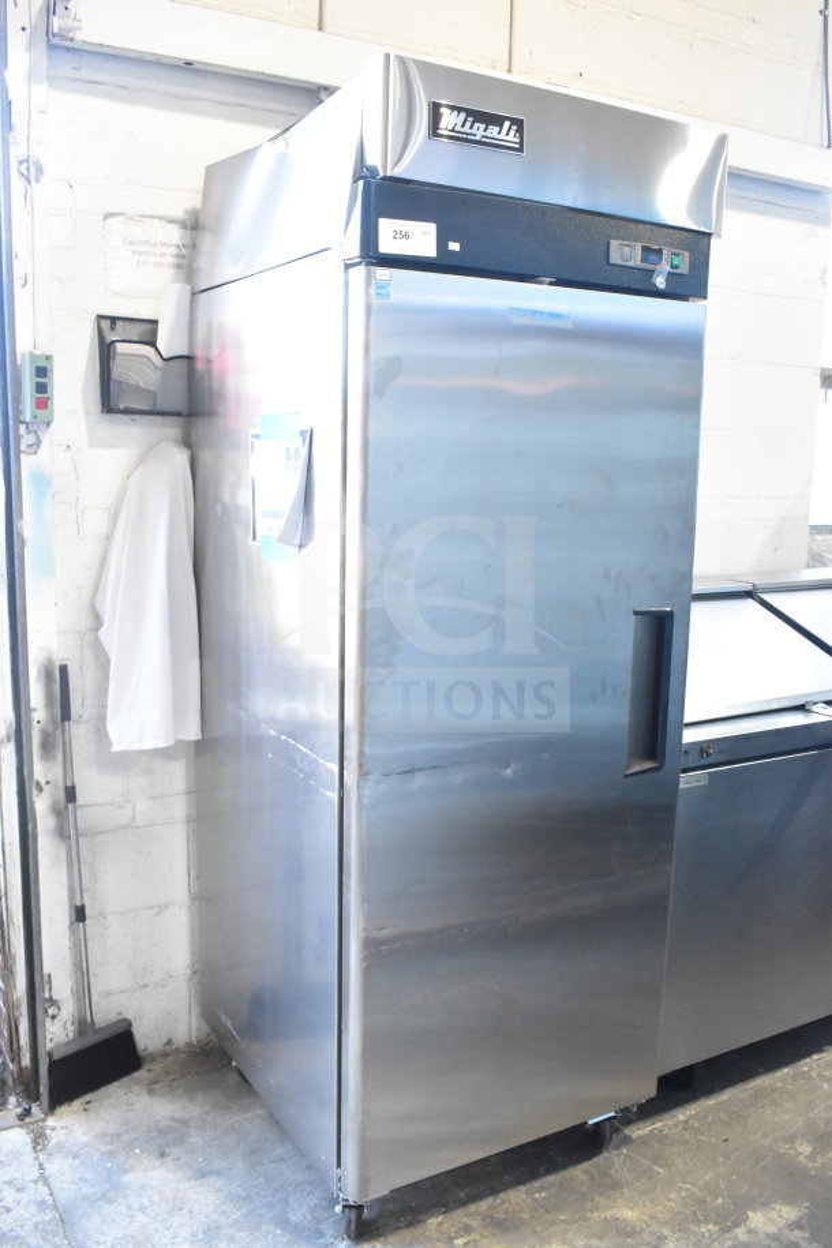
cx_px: 416
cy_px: 624
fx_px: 1092
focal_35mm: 32
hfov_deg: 41.7
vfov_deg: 59.5
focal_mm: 21
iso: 6400
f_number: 7.1
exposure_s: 1/200
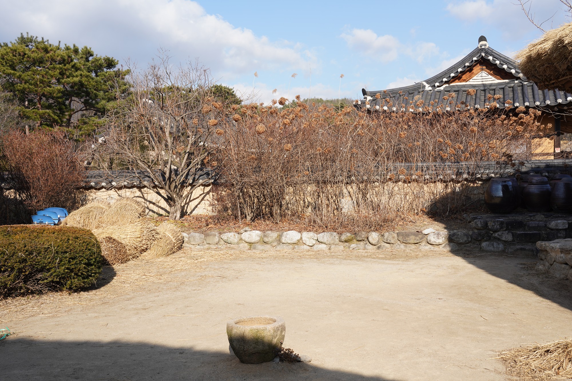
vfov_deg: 36.0
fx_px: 588
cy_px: 190
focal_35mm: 37
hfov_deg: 51.9
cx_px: 286
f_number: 11
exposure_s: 1/100
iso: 100
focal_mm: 37
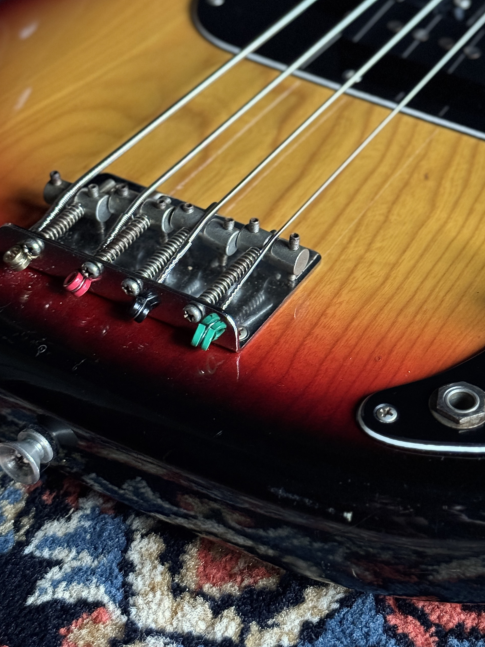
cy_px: 239
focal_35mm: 76
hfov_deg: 19.2
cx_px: 369
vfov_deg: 25.6
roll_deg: -0.4
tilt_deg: -39.5
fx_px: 1420
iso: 640
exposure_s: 1/30
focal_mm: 6.76
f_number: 1.78
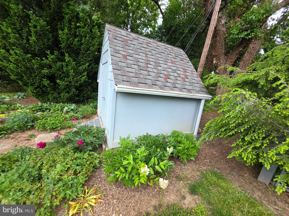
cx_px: 144
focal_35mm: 13
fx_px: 109
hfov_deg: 106.2
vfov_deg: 89.9
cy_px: 108
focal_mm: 2.2
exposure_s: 1/120
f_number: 1.9
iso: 25
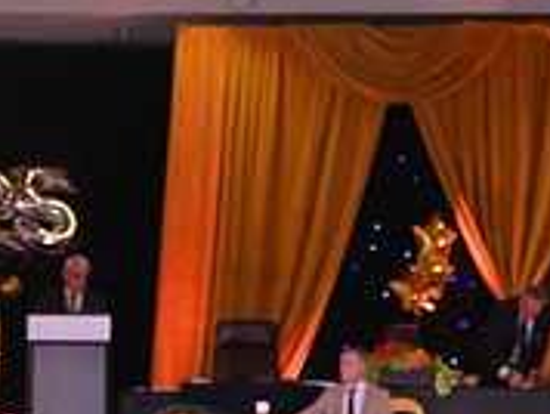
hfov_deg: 16.1
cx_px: -26
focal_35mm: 119
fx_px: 1893
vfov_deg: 11.6
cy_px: 726
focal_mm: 38
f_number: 5
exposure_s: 1/400
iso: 3200
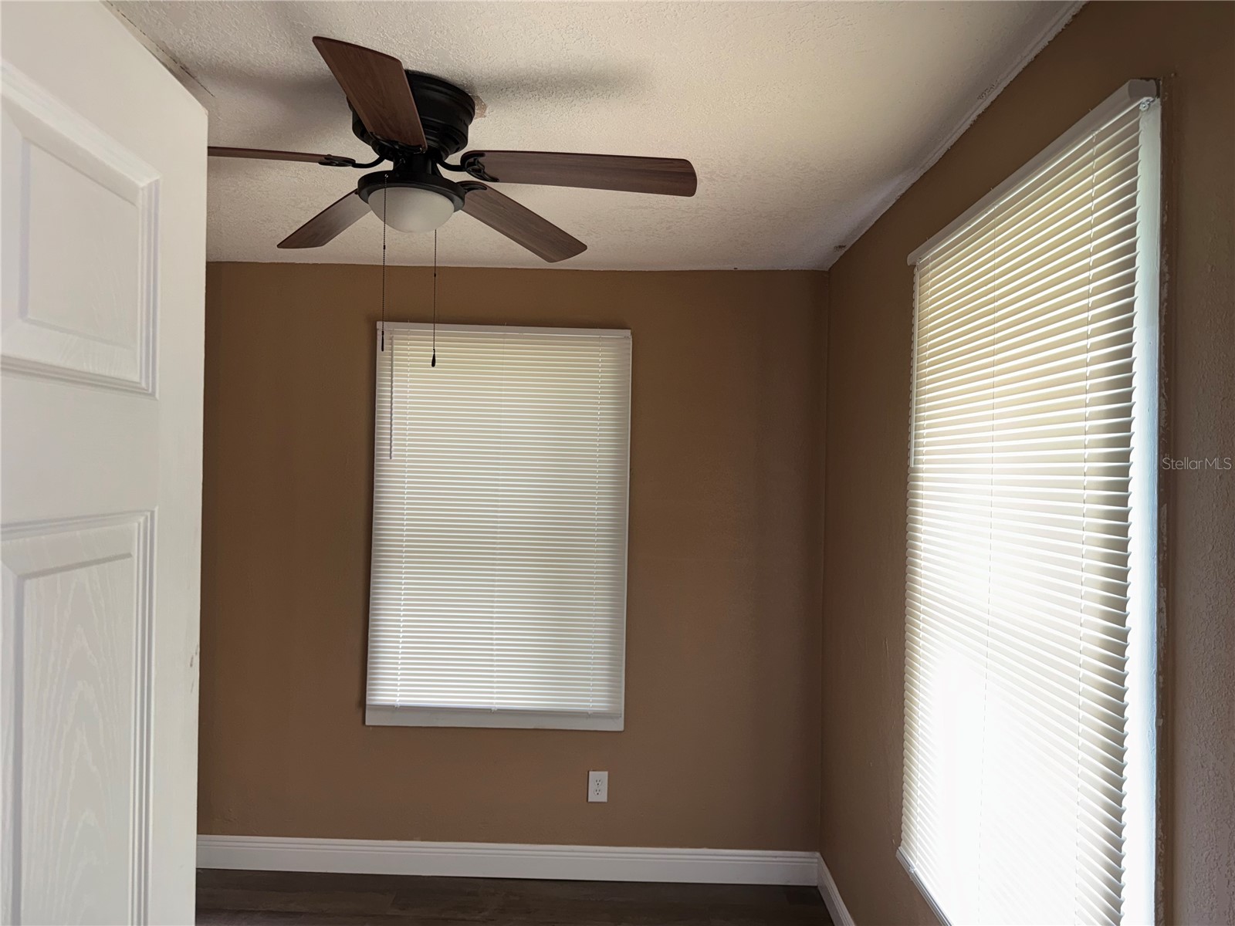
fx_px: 856
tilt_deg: -1.7
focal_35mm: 24
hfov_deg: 71.6
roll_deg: -1.8
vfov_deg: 56.8
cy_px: 463
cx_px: 618
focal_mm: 6.76
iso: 100
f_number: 1.78
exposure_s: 1/39
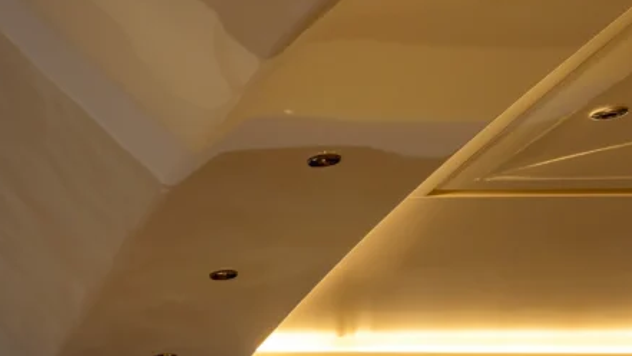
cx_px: -467
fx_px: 2061
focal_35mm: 123
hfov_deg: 15.3
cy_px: 901
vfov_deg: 8.8
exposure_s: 1/2.5
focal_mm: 27
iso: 100
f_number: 11
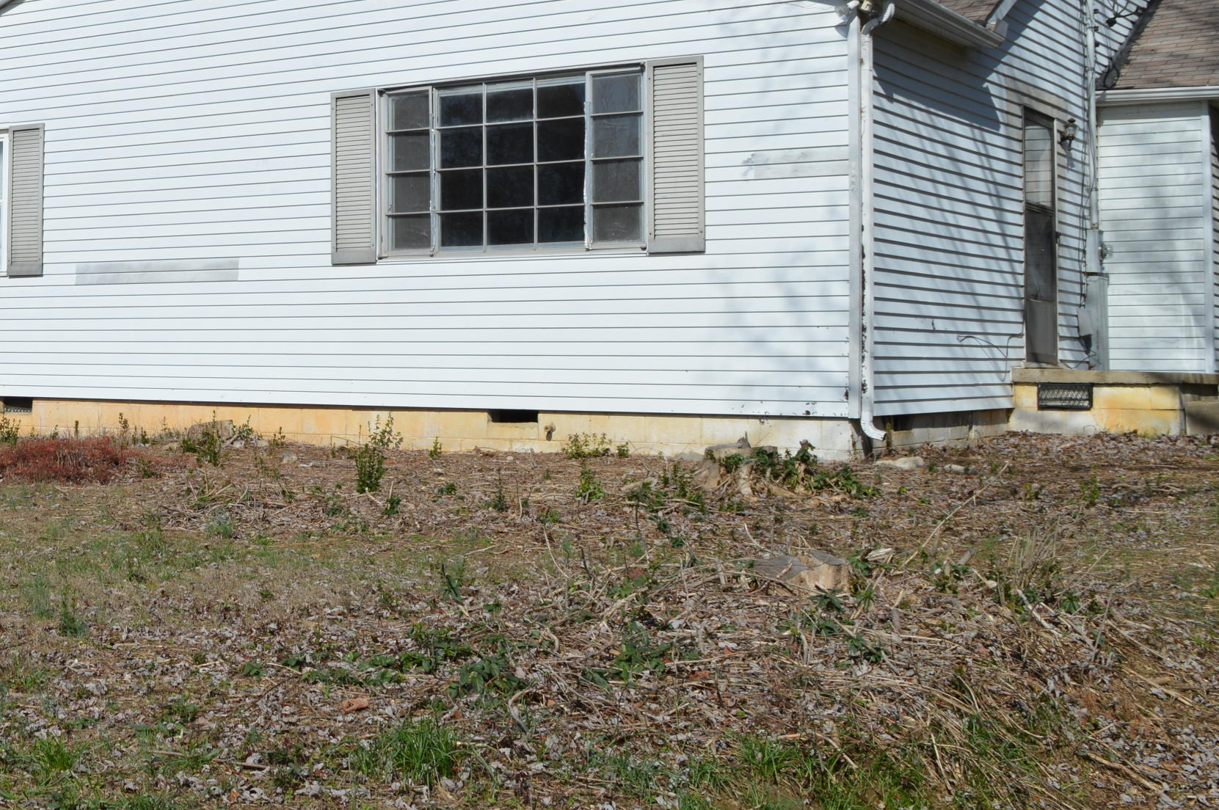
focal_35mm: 57
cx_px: 126
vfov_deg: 23.7
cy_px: 277
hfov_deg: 33.3
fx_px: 1925
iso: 100
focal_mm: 21
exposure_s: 1/400
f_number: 10
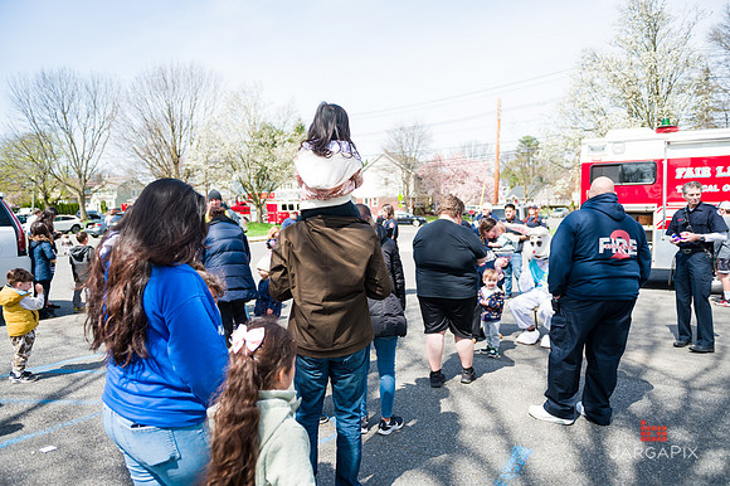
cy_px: 243
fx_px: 486
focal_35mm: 24
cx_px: 365
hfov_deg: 73.8
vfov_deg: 53.1
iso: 200
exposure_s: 1/1600
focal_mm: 24
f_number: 4
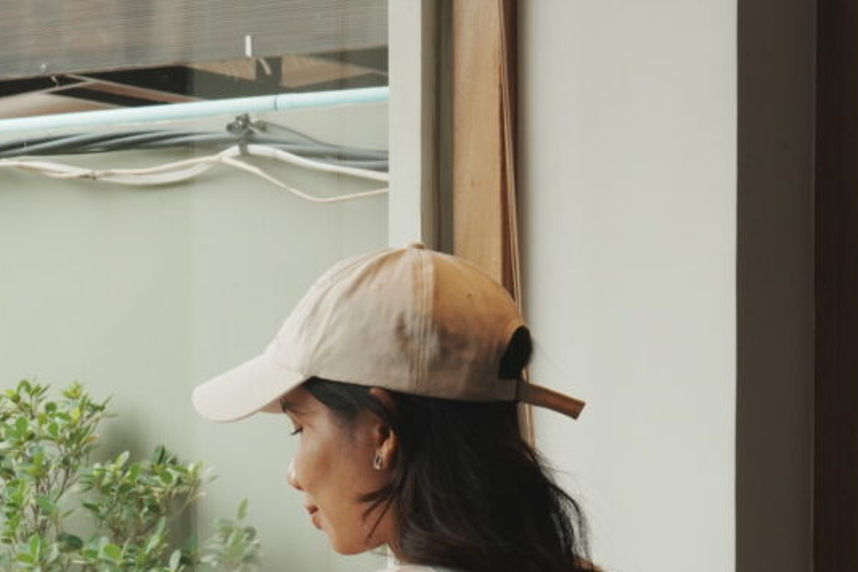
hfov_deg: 17.4
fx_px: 2811
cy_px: 536
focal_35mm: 118
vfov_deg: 11.5
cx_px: 389
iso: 400
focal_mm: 41
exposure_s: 1/60
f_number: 11
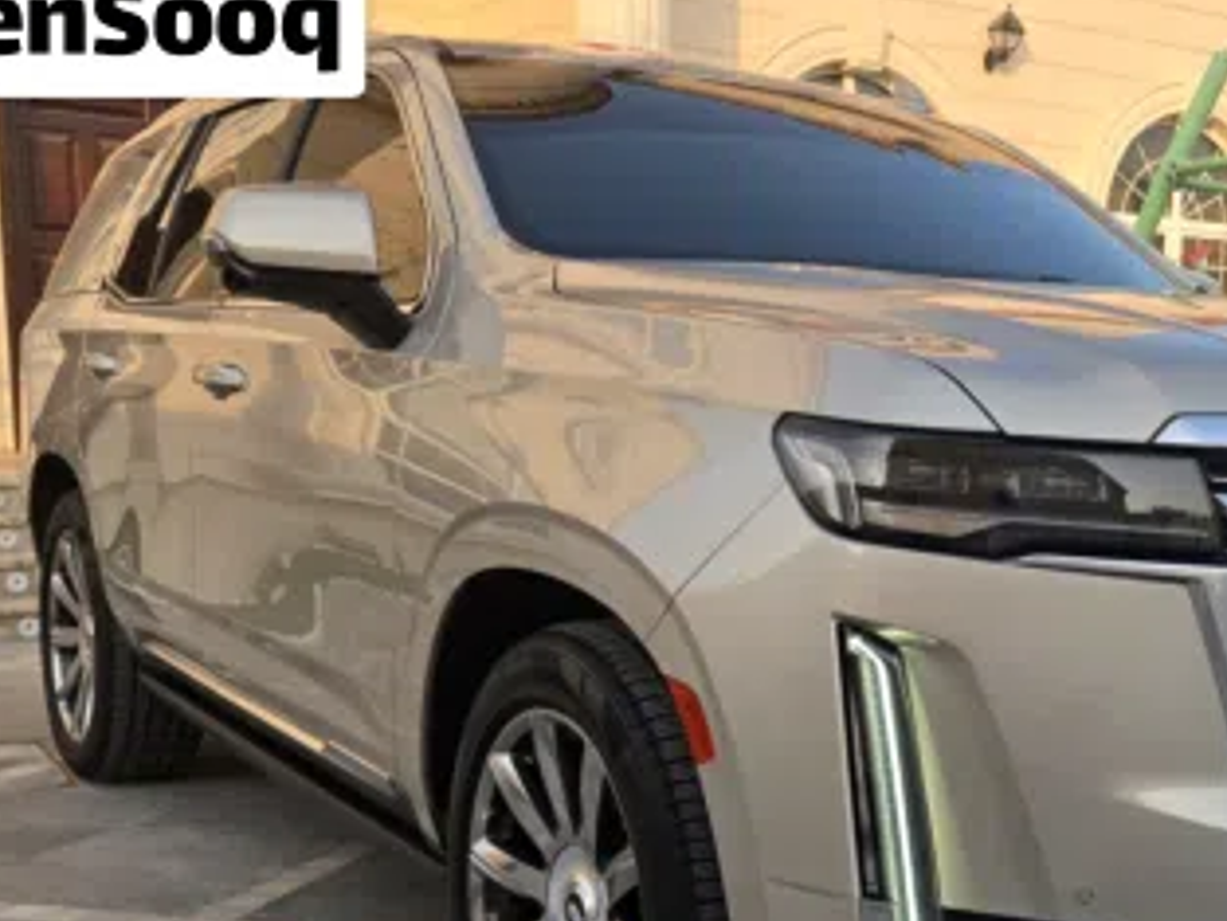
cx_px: 957
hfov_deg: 39.1
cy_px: 662
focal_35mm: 47
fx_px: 1667
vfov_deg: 30.5
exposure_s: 1/1571
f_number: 1.8
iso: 80
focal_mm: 5.4
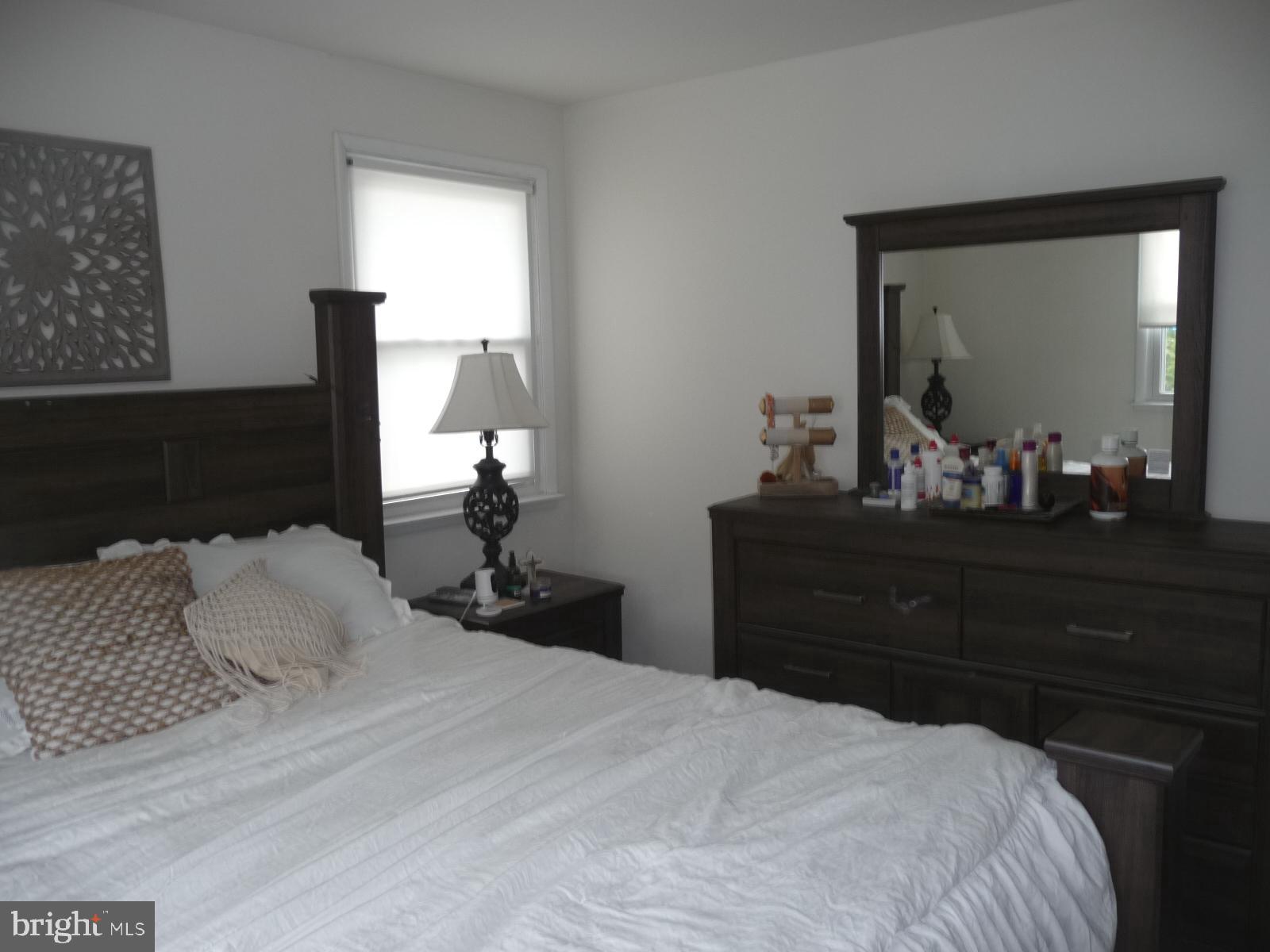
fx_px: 1027
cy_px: 476
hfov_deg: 63.4
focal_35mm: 28
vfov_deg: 49.7
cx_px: 635
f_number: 3.3
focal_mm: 4.7
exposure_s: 1/40
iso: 100
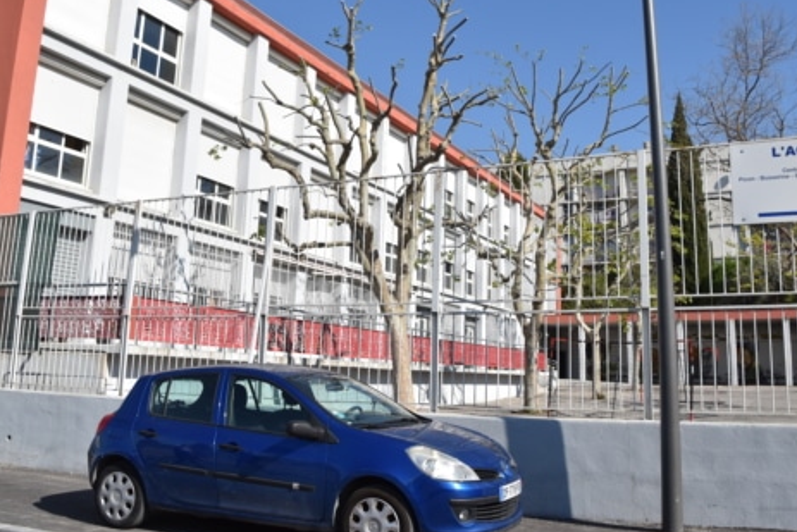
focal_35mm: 35
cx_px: 403
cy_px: 210
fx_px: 775
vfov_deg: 37.7
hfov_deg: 54.4
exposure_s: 1/400
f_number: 10
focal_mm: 18
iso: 200
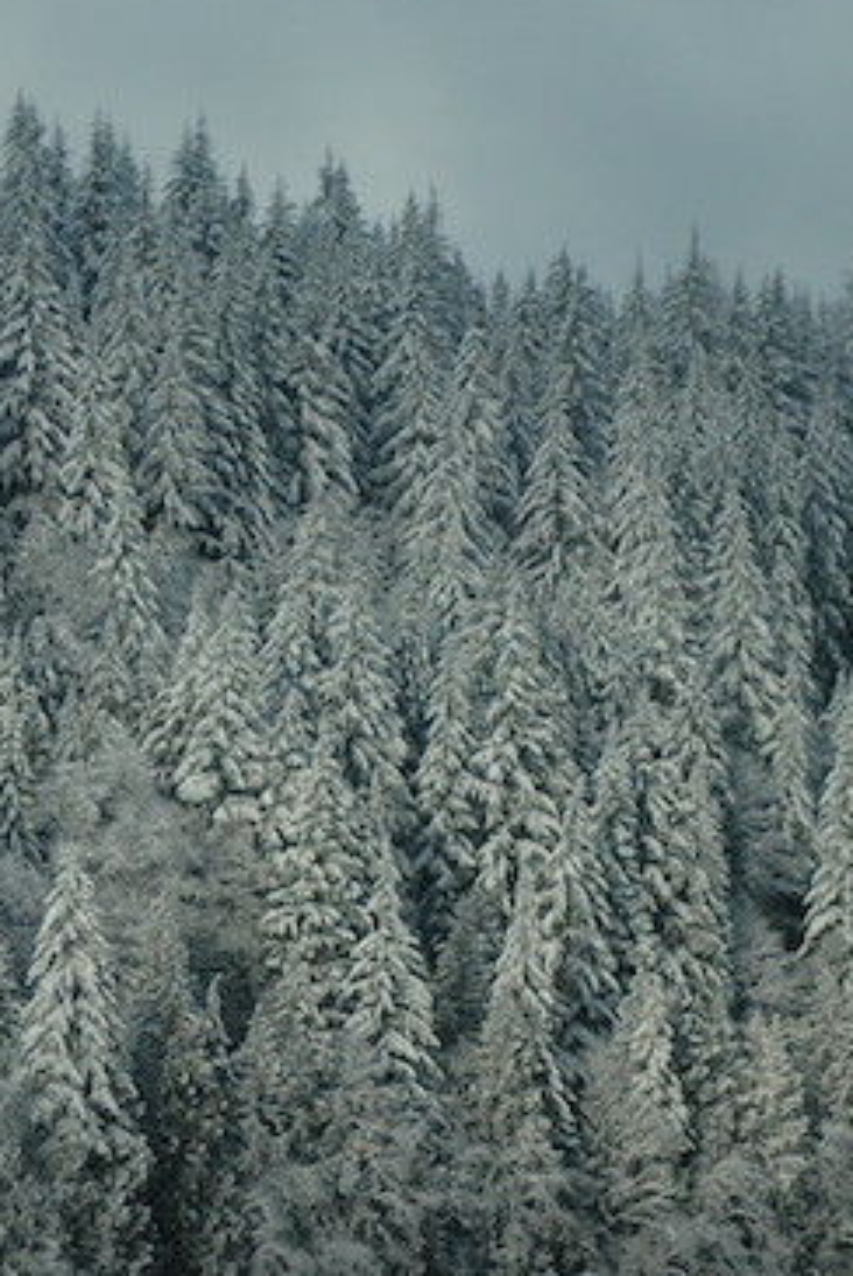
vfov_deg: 7.0
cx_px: 24
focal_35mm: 296
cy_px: 802
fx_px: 10501
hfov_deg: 4.6
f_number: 5.6
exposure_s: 1/500
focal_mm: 95
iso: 200
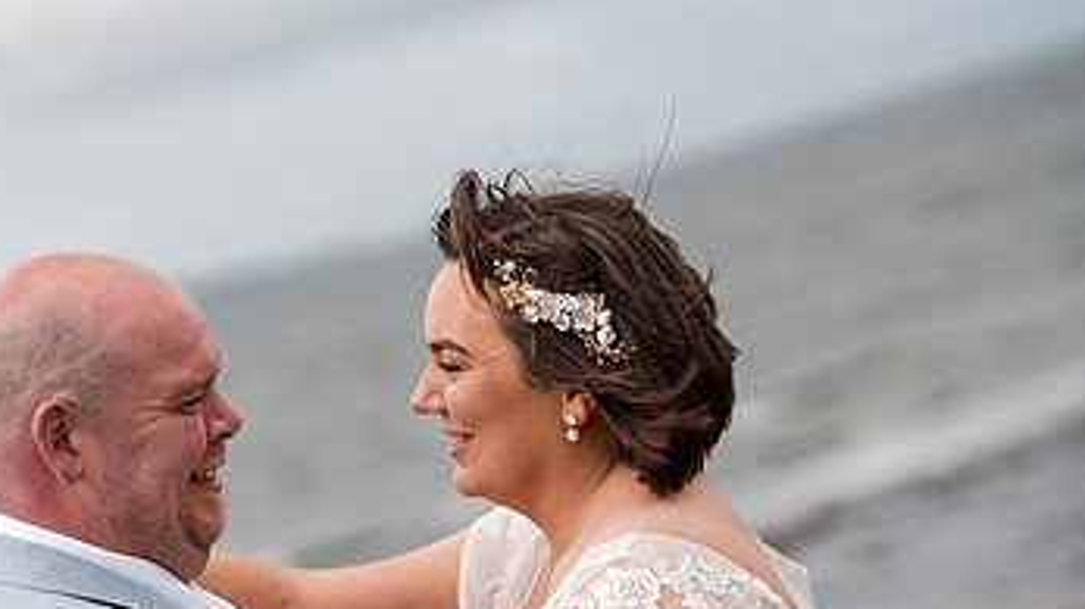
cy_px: 398
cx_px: 388
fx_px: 4286
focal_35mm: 149
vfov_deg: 8.1
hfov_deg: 14.4
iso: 100
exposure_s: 1/4000
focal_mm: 85
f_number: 2.2
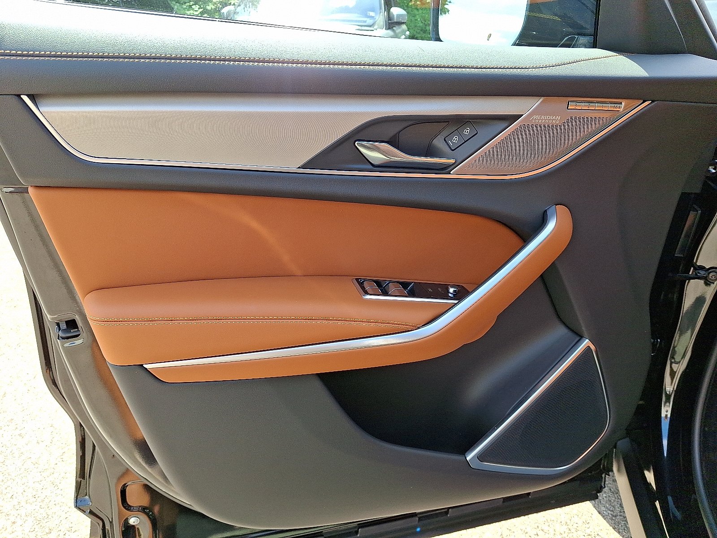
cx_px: 358
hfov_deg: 69.4
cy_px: 269
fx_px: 518
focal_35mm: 25
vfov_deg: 54.9
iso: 25
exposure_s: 1/227
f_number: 1.8
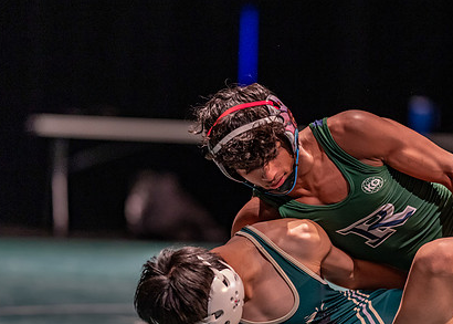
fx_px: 2574
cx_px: 286
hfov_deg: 10.1
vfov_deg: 7.2
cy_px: 209
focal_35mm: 200
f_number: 1.8
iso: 2500
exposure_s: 1/400
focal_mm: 135
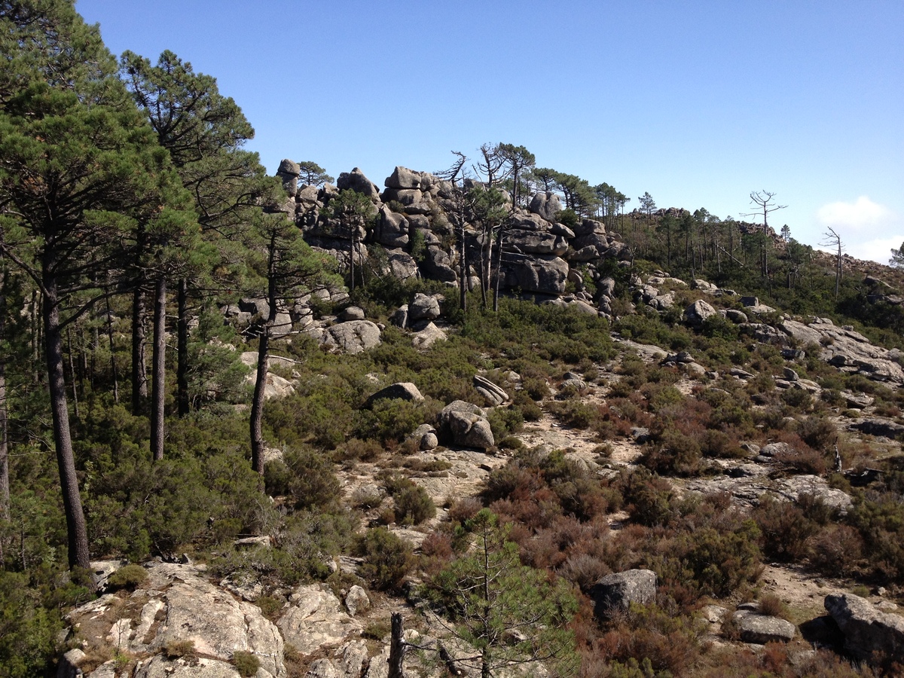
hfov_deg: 52.6
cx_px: 452
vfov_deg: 40.7
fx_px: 914
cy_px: 339
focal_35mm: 35
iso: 64
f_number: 2.4
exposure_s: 1/1255
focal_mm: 4.28
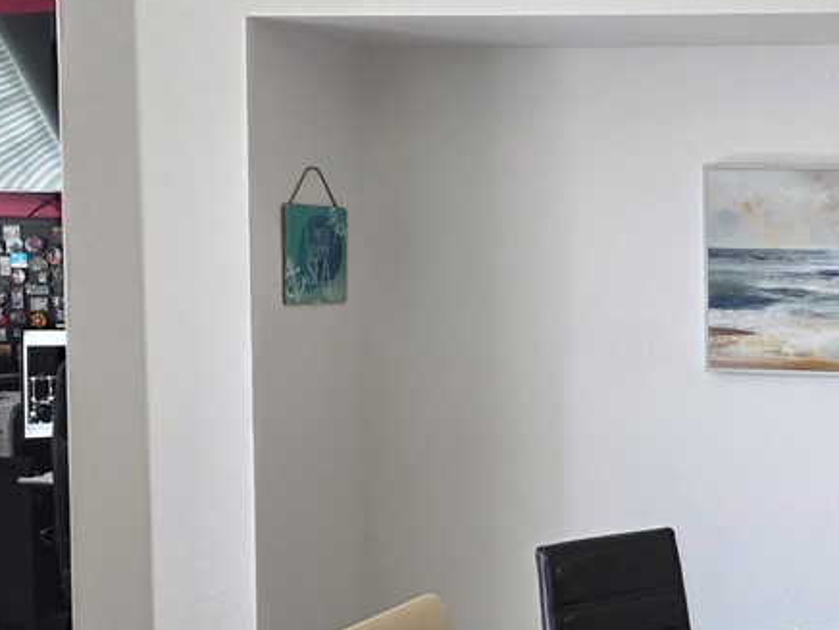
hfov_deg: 31.8
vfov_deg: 27.0
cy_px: 356
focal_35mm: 54
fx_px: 1309
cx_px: 903
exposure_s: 1/120
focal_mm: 6.3
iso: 250
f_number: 1.7
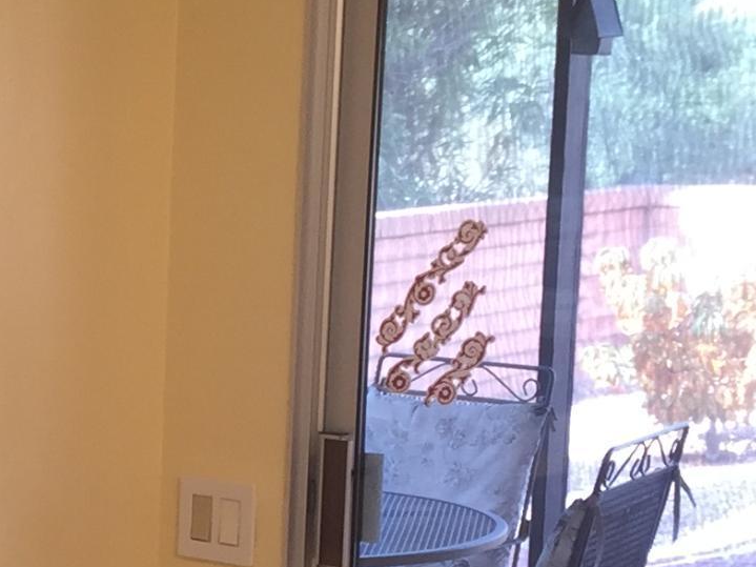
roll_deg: +0.9
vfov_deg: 12.0
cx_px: -493
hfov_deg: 14.7
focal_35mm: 121
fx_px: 2642
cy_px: 622
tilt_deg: -10.5
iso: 40
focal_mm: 4.15
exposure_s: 1/30
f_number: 2.2
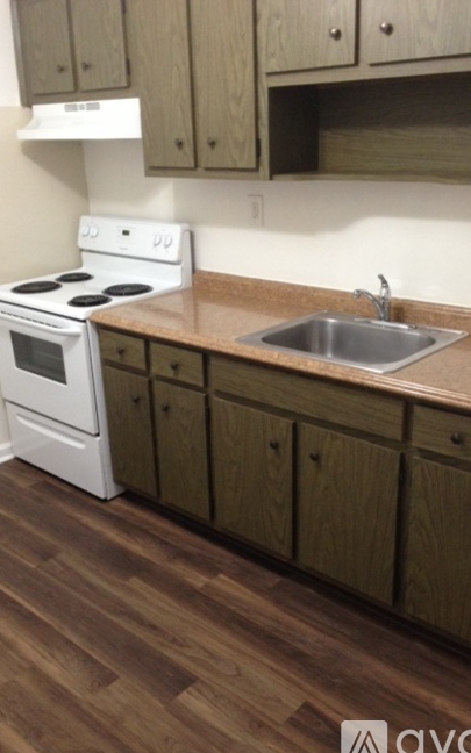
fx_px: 739
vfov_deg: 54.0
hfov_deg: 35.3
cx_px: 238
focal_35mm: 36
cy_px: 379
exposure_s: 1/20
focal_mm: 4.13
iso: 200
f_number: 2.4
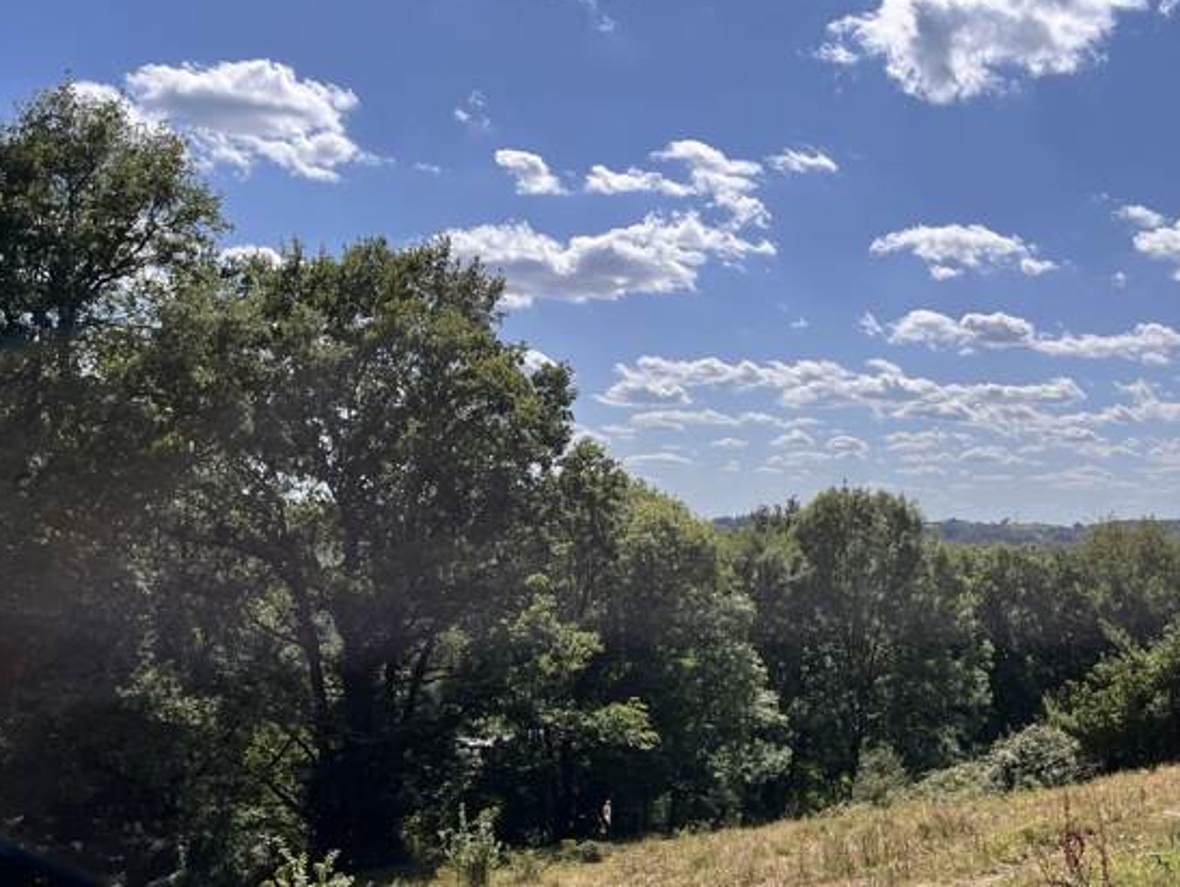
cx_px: 714
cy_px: 568
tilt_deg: -2.4
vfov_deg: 37.5
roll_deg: -1.5
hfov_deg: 48.6
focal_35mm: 38
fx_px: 1296
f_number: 1.6
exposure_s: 1/6173
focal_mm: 5.1
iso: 50
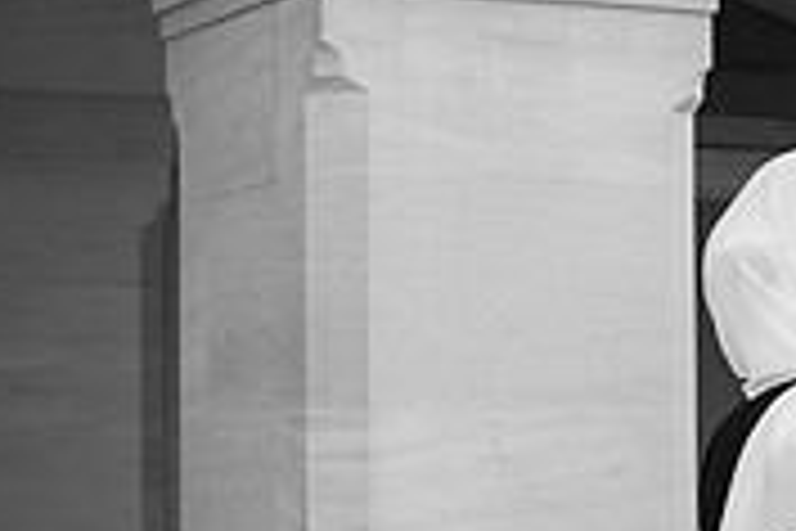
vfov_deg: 9.8
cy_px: 348
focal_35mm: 140
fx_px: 3095
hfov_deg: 13.5
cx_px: 1329
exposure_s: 1/1250
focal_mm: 40
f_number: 2.8
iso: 100
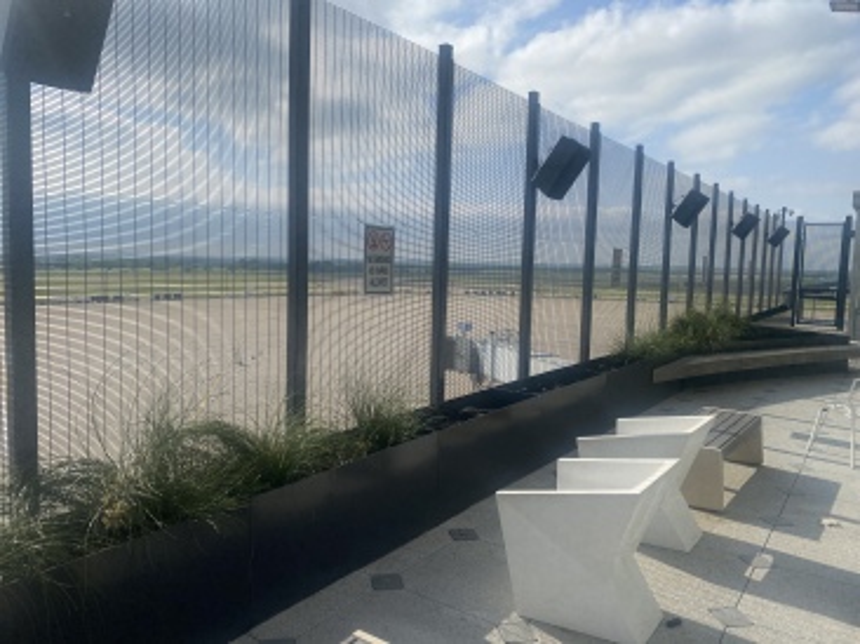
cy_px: 322
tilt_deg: -5.6
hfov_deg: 67.3
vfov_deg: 53.0
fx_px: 646
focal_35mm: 26
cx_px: 430
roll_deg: -2.0
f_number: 1.8
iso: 32
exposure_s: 1/4444
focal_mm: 4.25
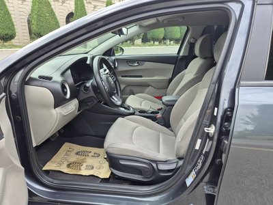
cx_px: 136
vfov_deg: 58.9
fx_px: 181
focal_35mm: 23
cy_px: 102
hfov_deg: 73.9
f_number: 1.8
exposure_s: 1/286
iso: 25
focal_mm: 5.4
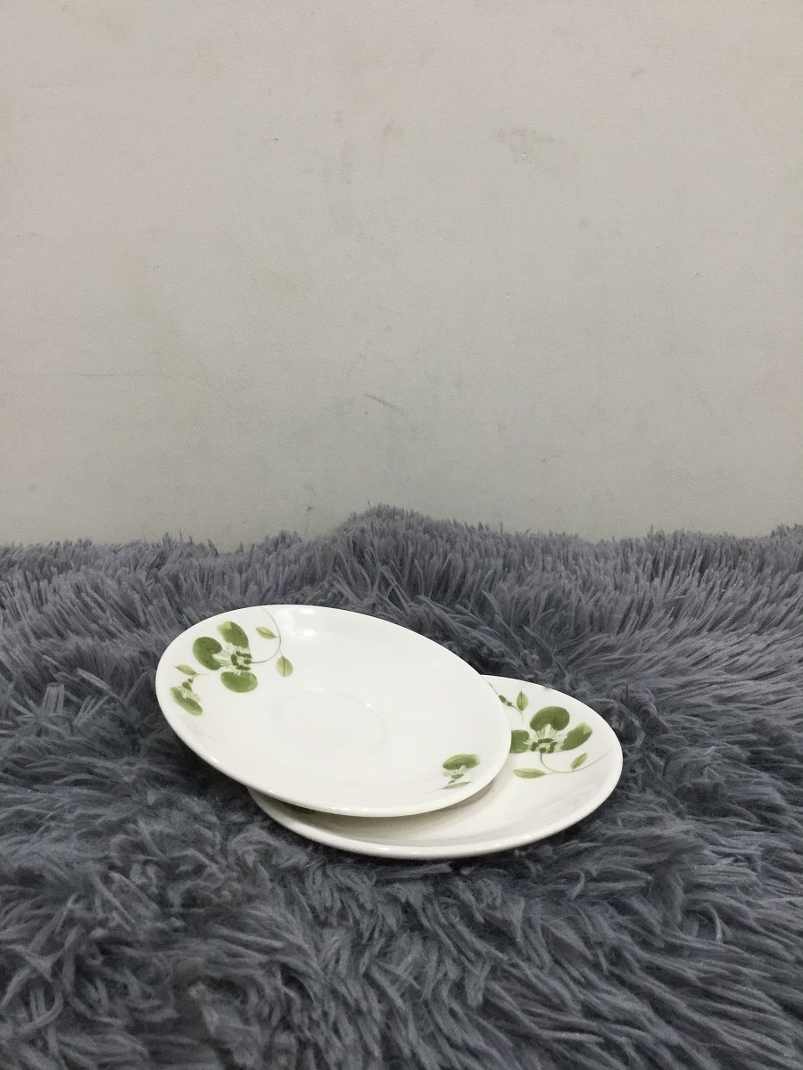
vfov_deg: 58.4
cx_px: 402
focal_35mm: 31
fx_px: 959
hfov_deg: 45.4
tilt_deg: -15.5
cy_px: 535
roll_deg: +2.5
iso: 64
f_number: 2.4
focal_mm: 3.3
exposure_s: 1/33
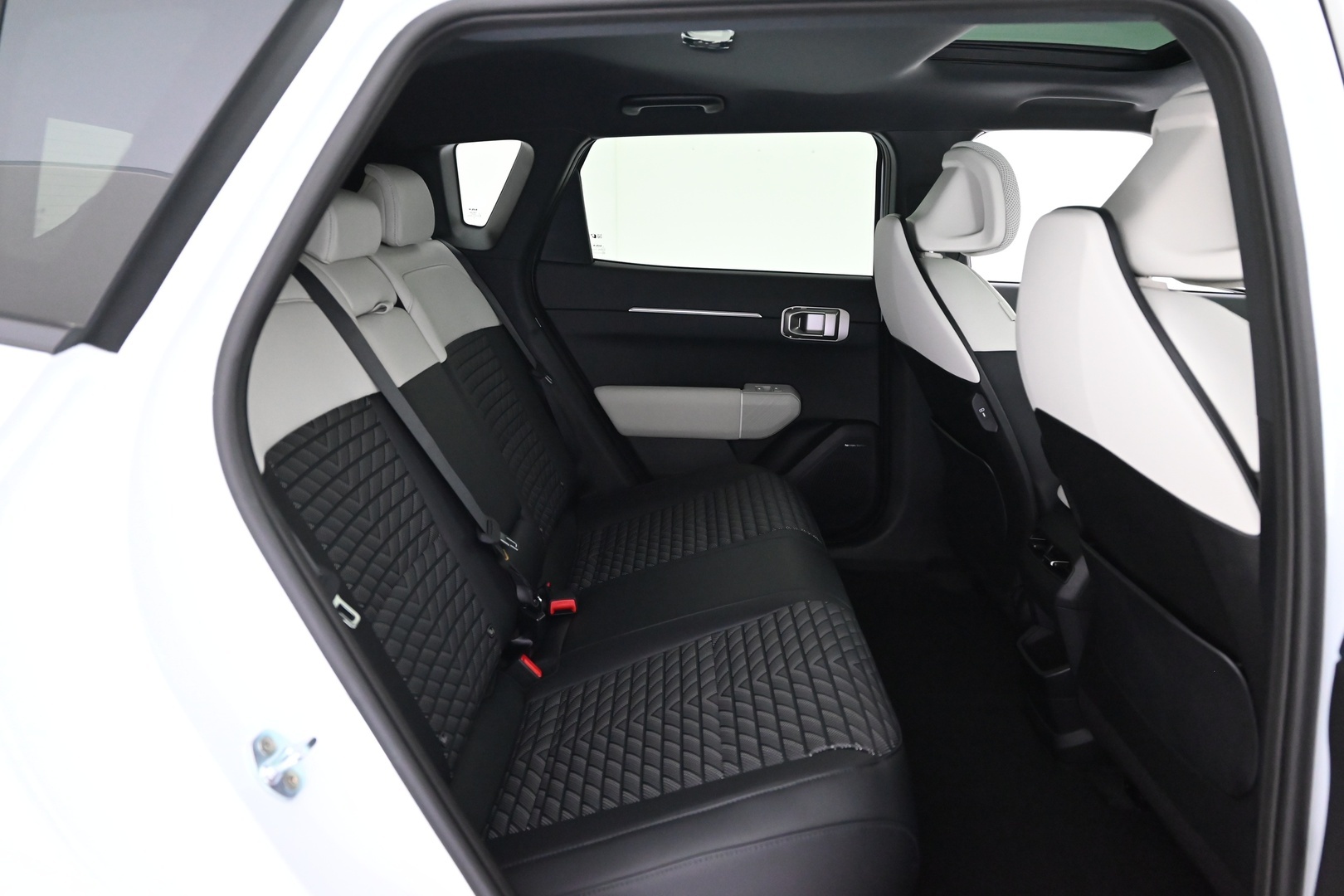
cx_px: 672
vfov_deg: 53.1
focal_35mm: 24
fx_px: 896
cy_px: 448
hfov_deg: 73.7
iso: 7200
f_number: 4
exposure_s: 1/60
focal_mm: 24
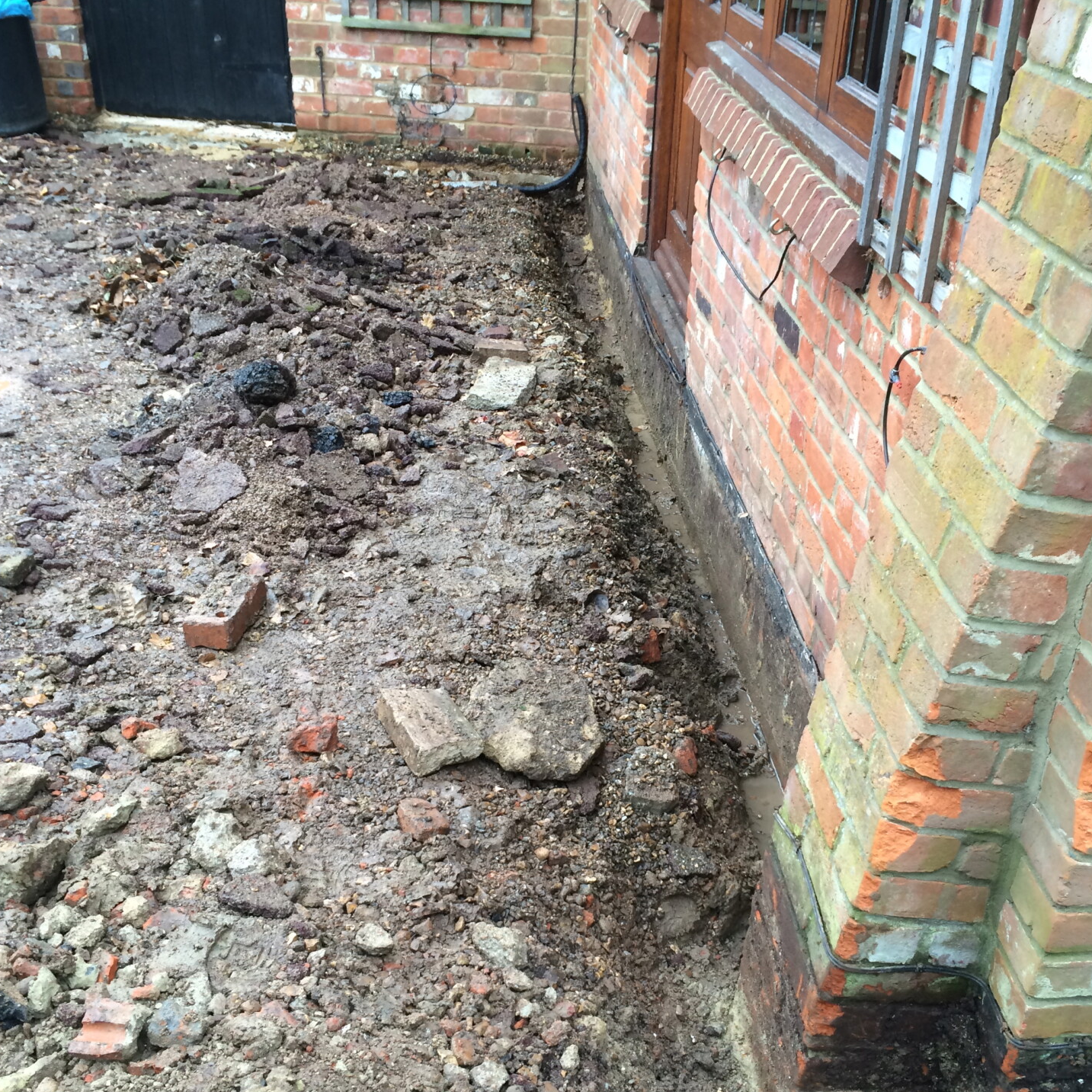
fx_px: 1321
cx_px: 562
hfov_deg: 44.9
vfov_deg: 44.8
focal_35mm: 37
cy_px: 633
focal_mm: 4.12
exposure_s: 1/40
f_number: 2.2
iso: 40
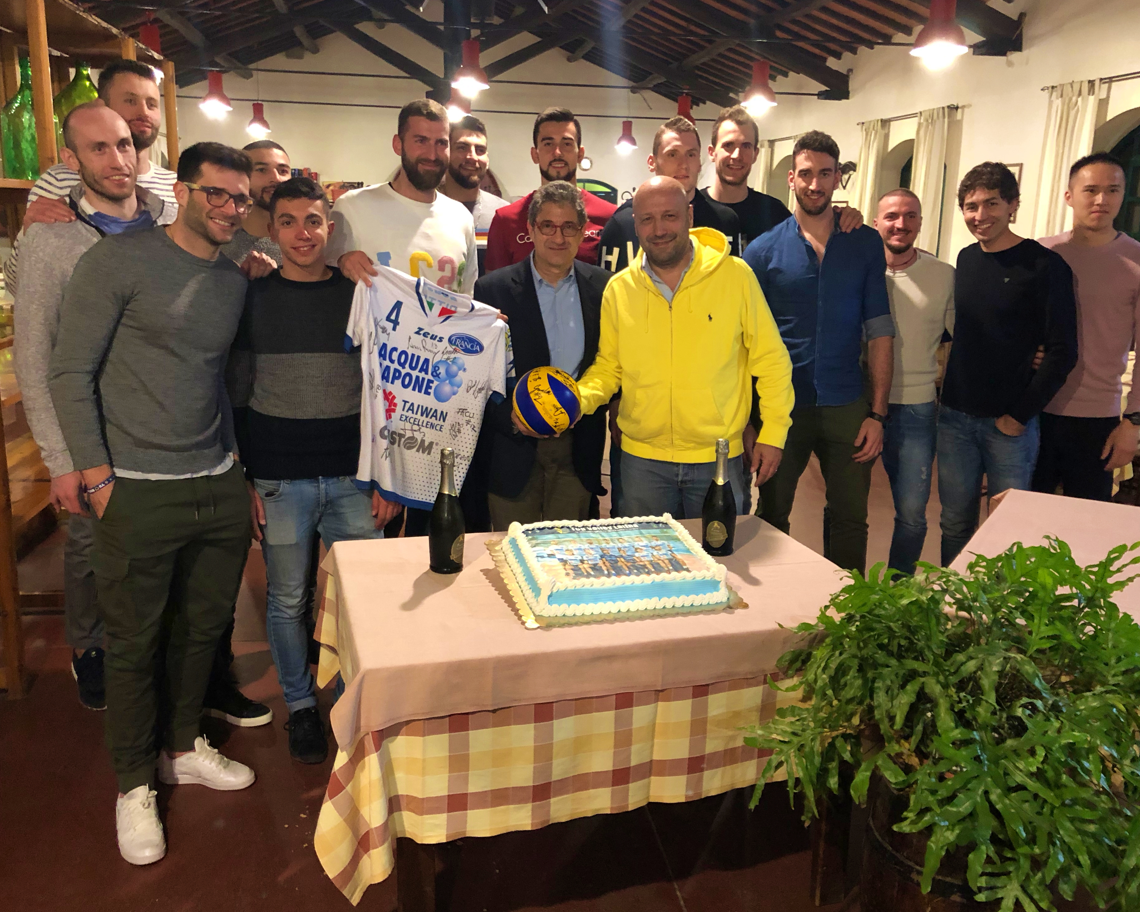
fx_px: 1012
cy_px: 446
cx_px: 562
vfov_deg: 48.5
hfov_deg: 58.8
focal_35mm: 30
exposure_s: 1/5
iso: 100
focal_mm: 4
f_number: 1.8
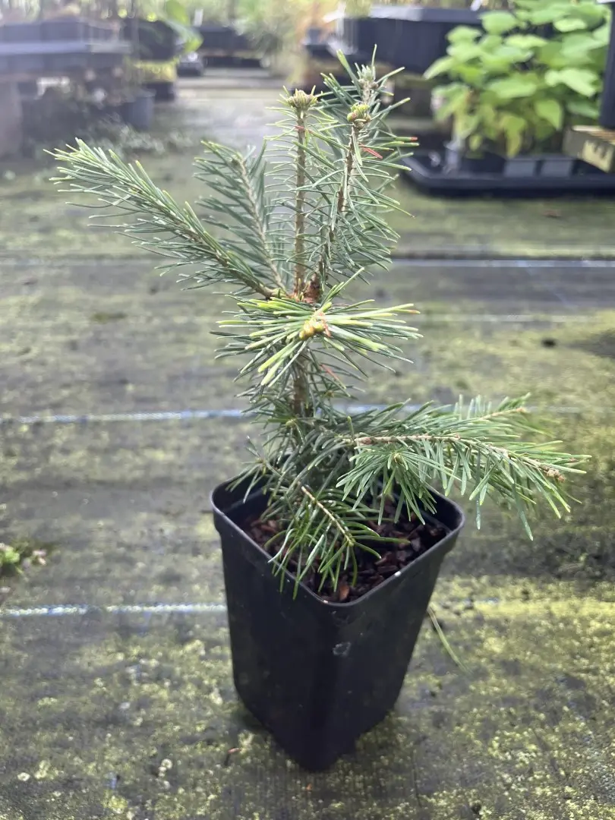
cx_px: 308
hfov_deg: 53.1
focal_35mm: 26
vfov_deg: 67.3
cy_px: 410
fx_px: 616
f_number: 1.6
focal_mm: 5.1
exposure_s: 1/131
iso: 32
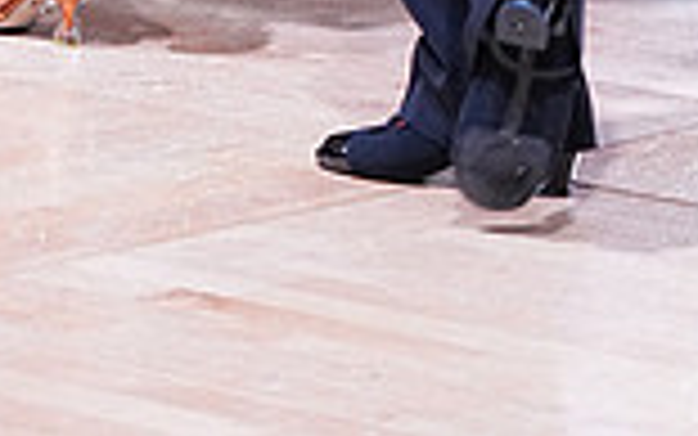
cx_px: 394
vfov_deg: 4.7
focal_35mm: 267
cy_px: -863
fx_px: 5081
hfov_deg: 7.9
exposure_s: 1/400
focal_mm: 70
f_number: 4
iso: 2500
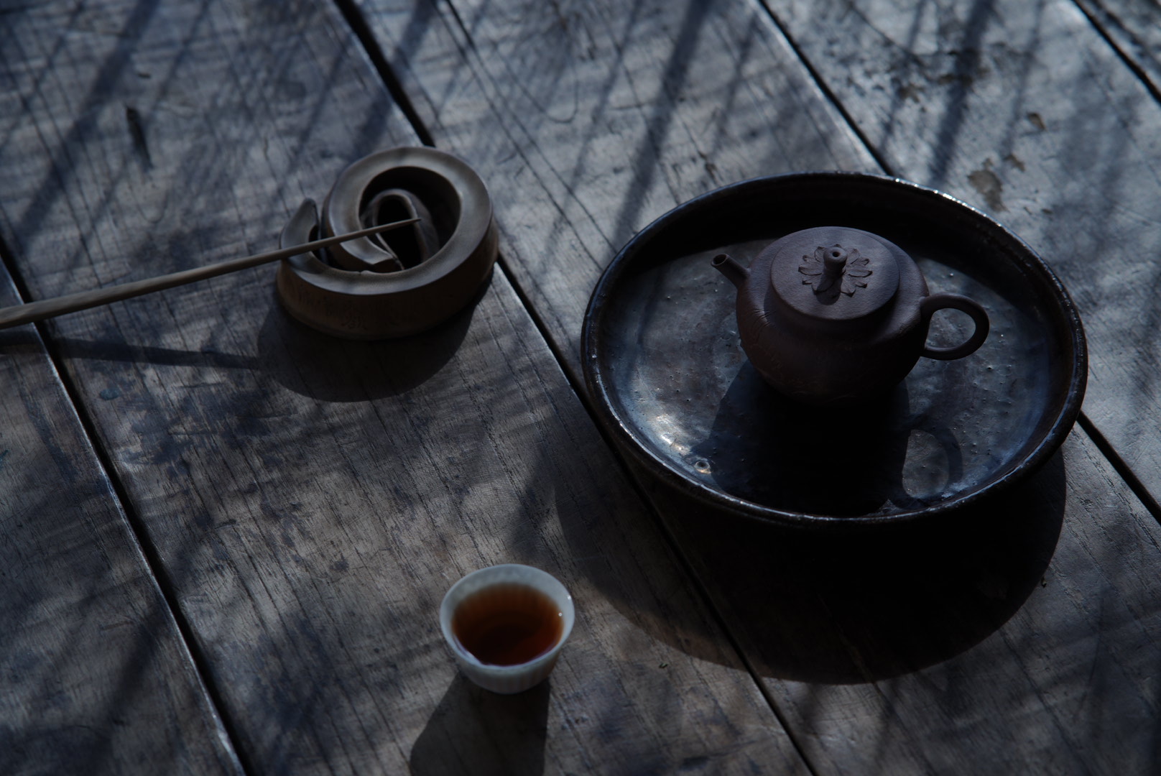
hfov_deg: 23.9
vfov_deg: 16.1
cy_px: 388
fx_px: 2743
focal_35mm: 85
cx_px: 580
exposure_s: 1/60
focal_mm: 85
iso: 50
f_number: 4.5
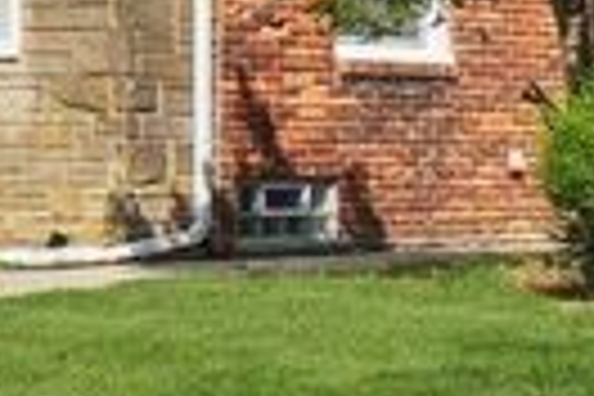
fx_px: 2885
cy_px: 173
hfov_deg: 10.1
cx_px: 1472
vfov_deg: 7.9
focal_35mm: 175
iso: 100
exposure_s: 1/250
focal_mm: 15
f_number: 8
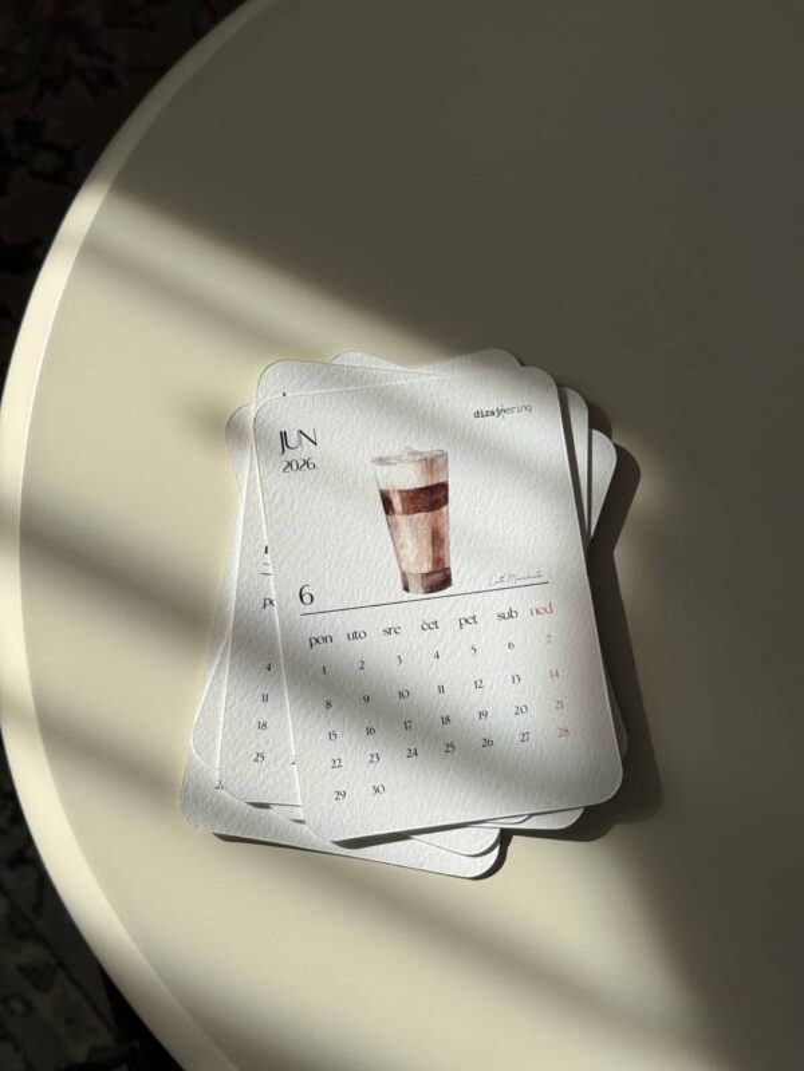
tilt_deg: -79.9
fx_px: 1486
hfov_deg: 30.3
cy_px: 536
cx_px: 402
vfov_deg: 39.7
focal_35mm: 48
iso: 64
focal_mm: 6.76
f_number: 1.78
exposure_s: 1/1715
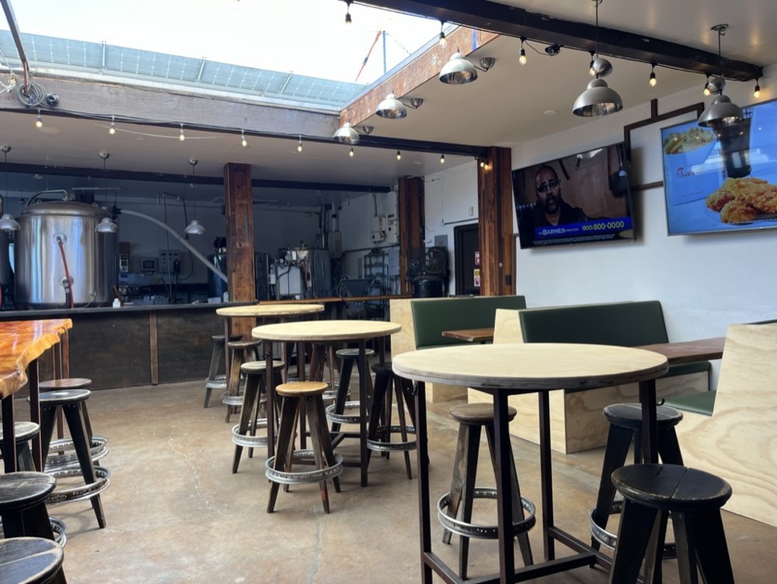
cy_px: 292
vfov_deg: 53.1
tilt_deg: -0.3
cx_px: 388
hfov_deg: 67.3
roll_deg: +2.2
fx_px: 584
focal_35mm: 26
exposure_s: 1/120
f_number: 1.6
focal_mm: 5.1
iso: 50
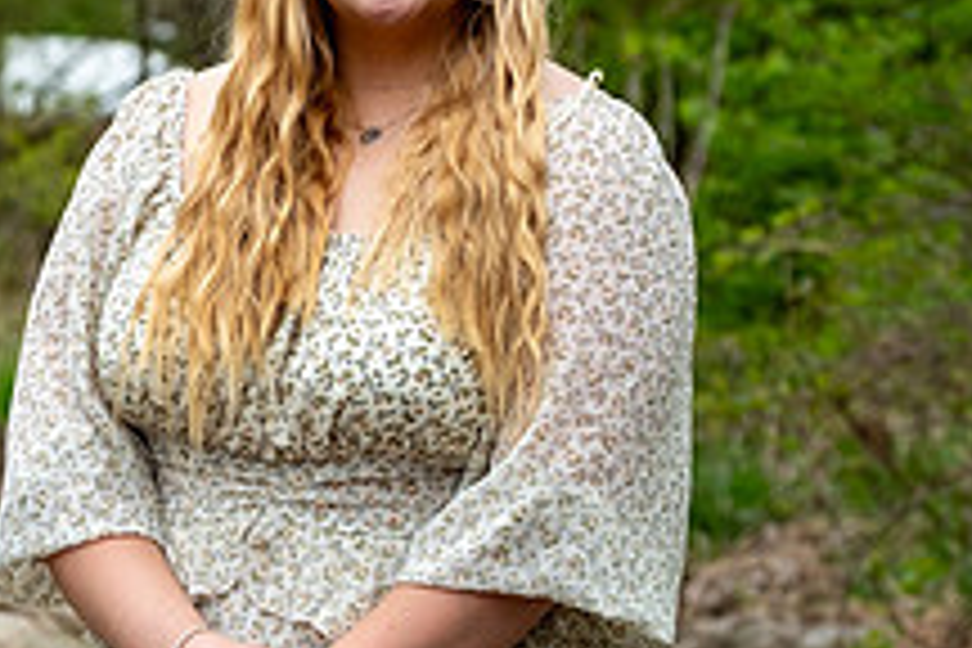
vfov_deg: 5.6
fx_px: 6668
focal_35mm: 247
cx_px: 94
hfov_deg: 8.3
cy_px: 493
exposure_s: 1/320
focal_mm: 61
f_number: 4
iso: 250
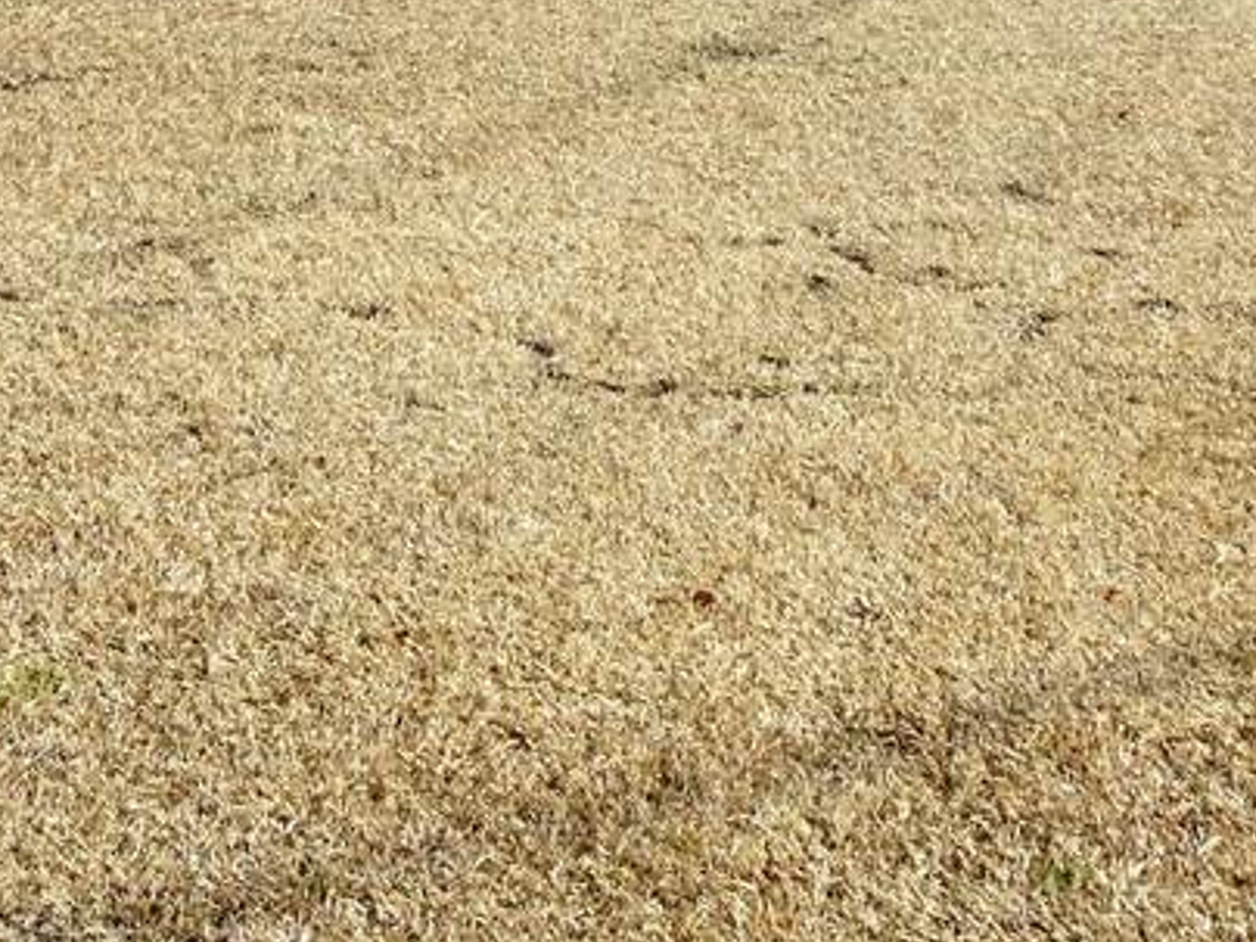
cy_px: -196
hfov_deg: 17.3
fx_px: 4136
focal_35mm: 114
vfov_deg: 12.7
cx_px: 501
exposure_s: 1/400
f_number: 4
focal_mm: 6.17
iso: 80
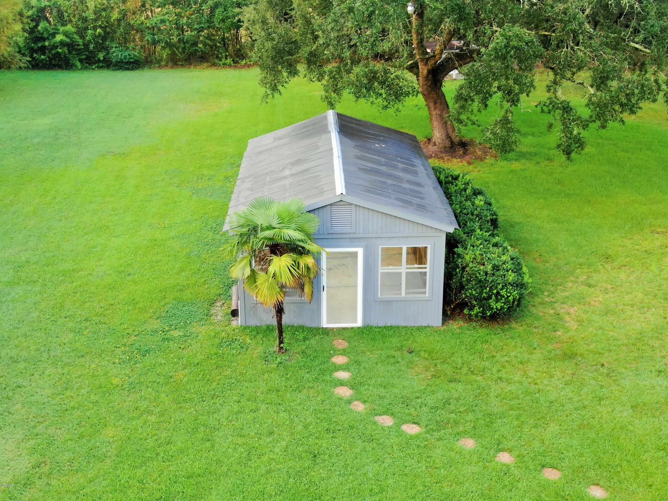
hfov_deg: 42.9
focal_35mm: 44
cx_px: 334
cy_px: 250
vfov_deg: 32.9
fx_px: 849
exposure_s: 1/13
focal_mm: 7.71
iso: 400
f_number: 3.6
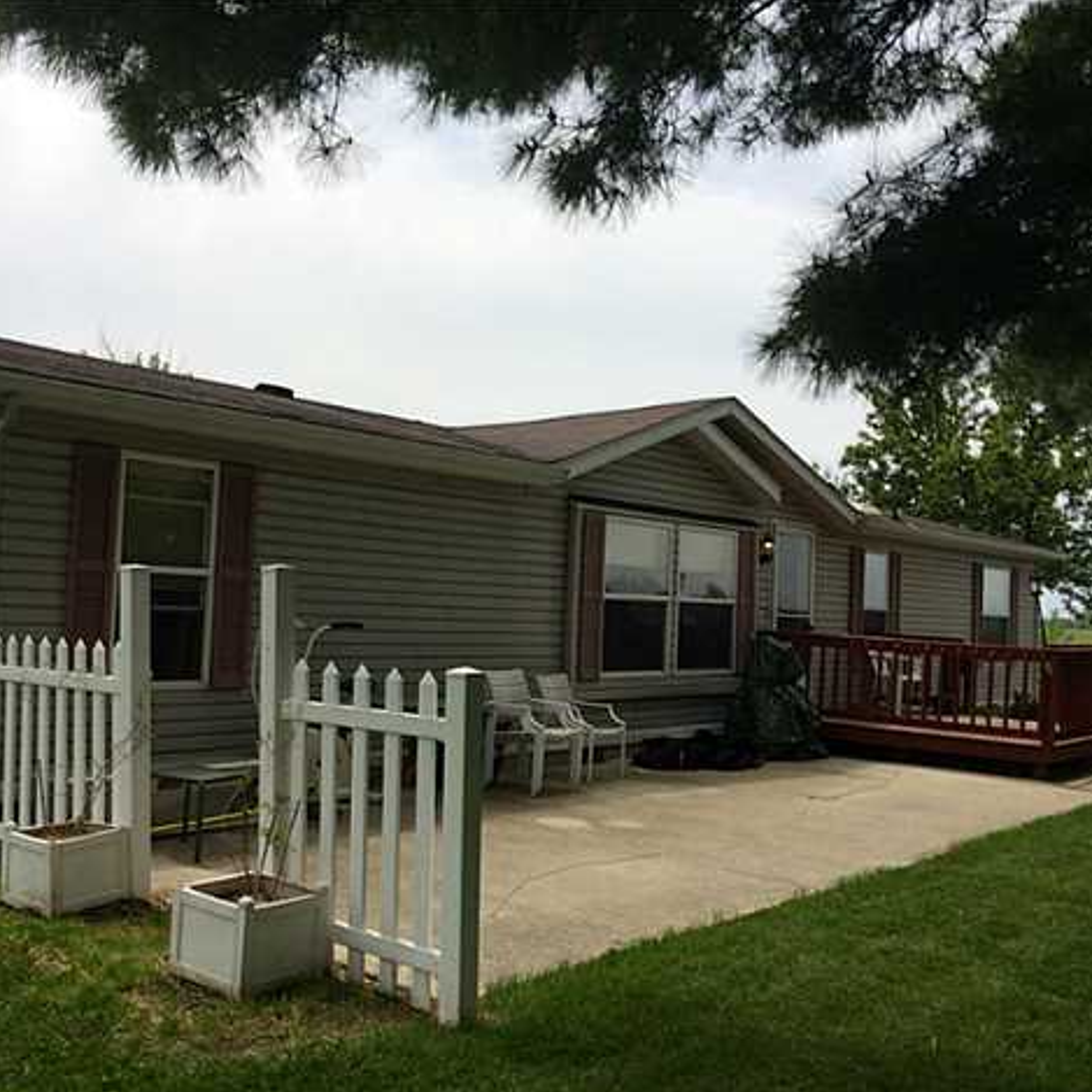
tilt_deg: +1.9
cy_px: 554
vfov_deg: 47.2
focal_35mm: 35
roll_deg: -1.0
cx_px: 438
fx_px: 1249
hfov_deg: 47.0
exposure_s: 1/2564
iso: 32
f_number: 2.2
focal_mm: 4.15
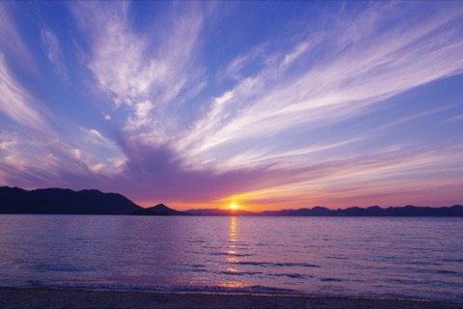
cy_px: 154
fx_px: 309
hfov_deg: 73.7
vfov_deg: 53.1
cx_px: 232
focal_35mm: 24
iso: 200
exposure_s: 1/160
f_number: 8
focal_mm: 16
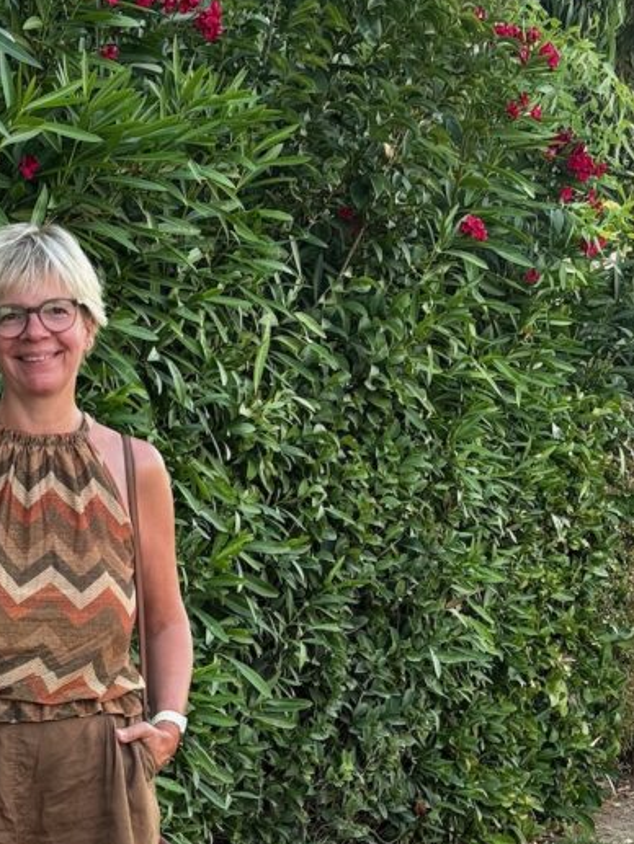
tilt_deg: -9.6
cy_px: 790
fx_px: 2319
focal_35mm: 95
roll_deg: -1.5
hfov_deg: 15.4
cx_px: 44
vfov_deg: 20.2
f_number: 1.78
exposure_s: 1/150
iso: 64
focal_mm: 6.76
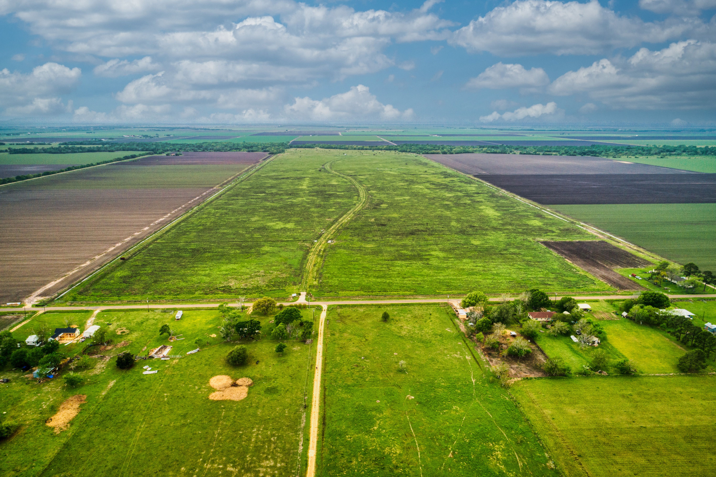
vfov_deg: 53.1
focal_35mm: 24
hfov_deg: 73.8
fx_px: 477
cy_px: 238
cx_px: 358
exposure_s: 1/240
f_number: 4.5
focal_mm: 8.8
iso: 100
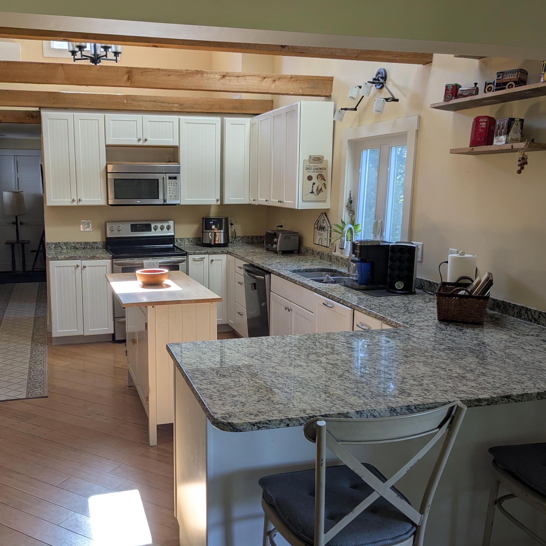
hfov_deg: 50.7
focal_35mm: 32
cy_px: 273
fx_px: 571
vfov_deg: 51.1
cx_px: 213
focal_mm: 4.38
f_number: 1.73
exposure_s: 1/120
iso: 48
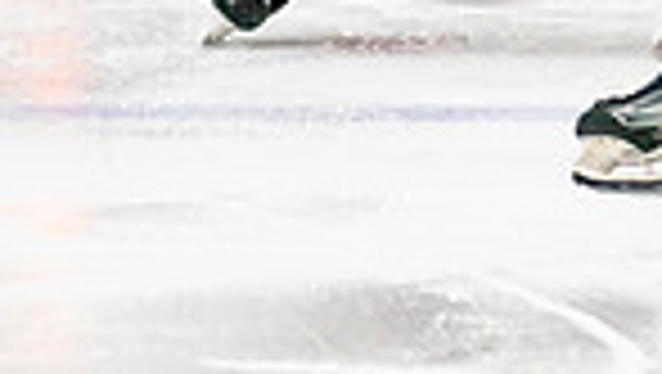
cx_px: 524
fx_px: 13283
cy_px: -405
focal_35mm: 756
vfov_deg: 1.6
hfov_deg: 2.9
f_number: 2.8
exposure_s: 1/640
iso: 2000
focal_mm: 140
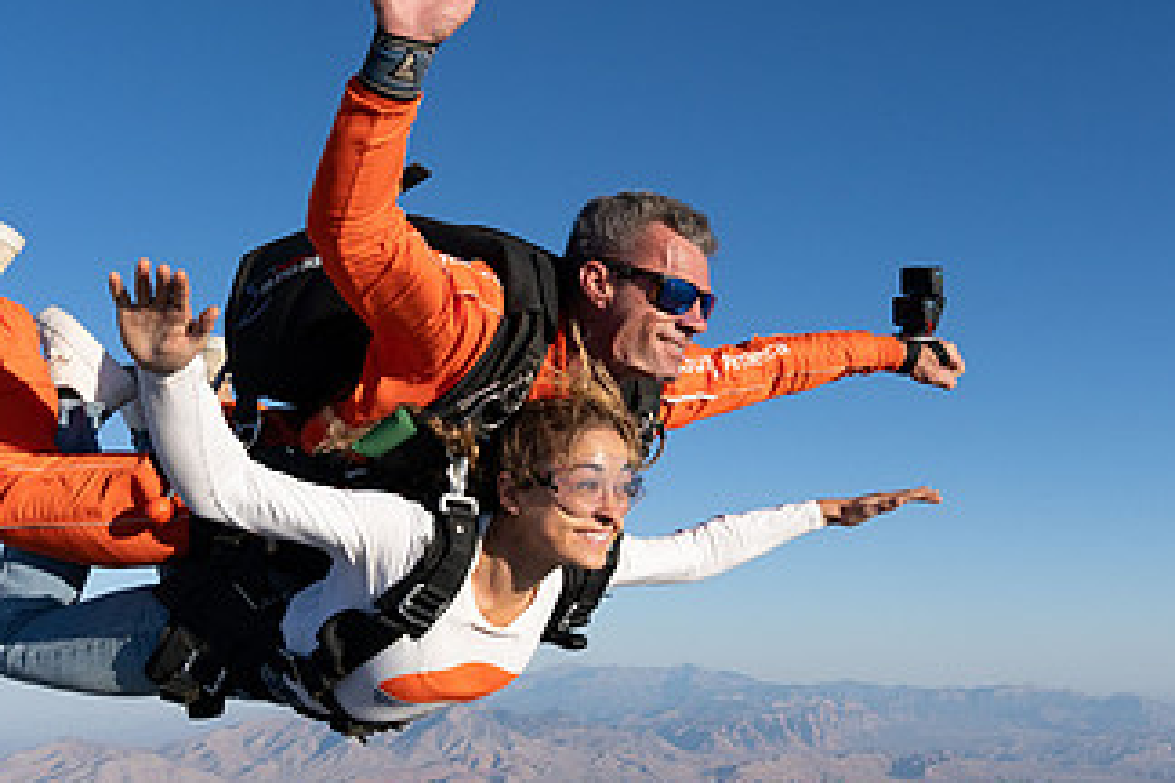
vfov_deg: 30.8
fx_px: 1403
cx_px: 595
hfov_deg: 45.4
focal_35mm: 43
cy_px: 234
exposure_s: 1/2000
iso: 800
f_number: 9
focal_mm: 24
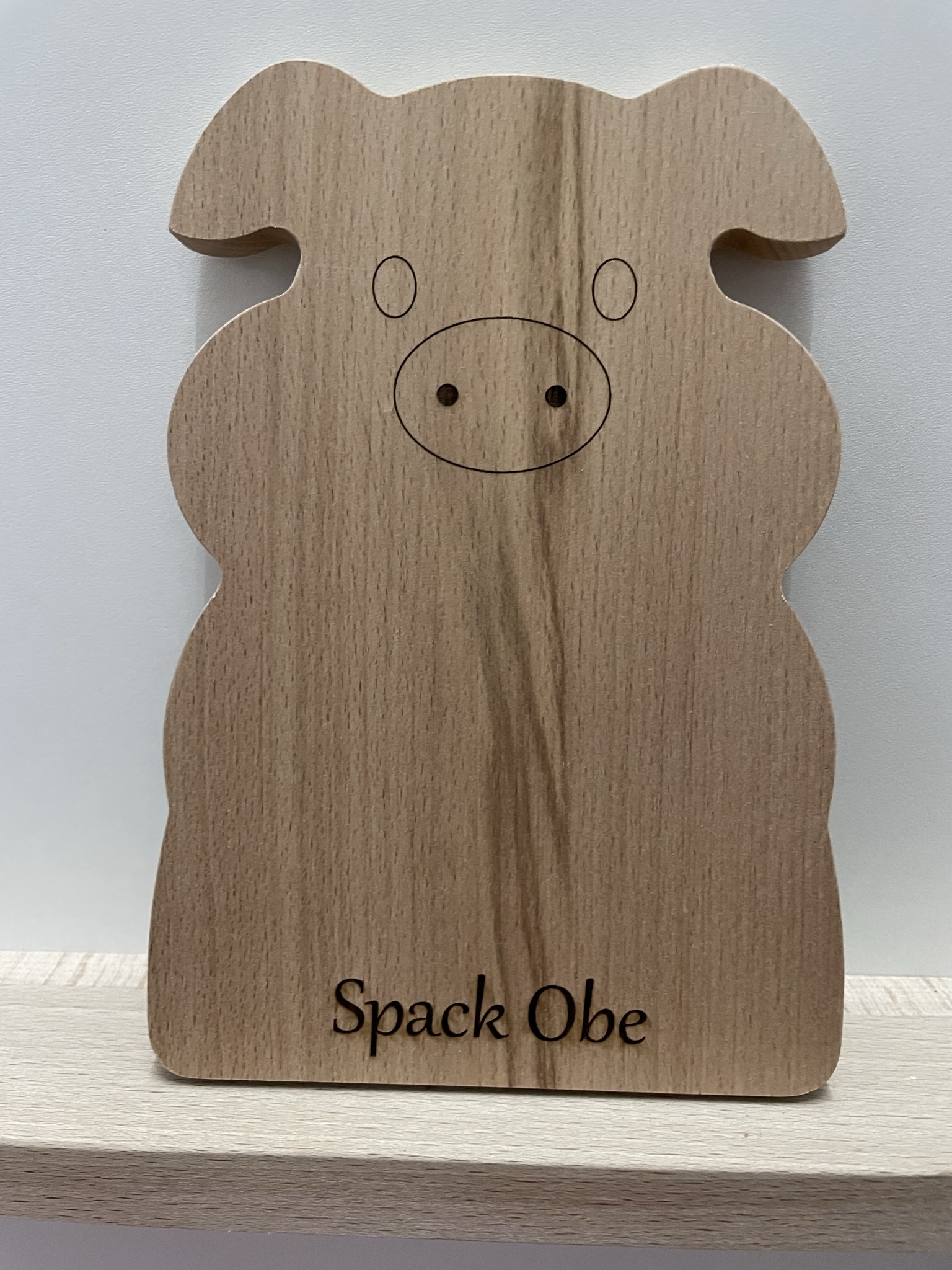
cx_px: 476
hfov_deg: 53.1
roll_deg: +0.4
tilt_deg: -16.2
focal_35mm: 26
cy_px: 635
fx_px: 953
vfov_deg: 67.3
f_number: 1.6
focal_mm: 4.2
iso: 320
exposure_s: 1/50
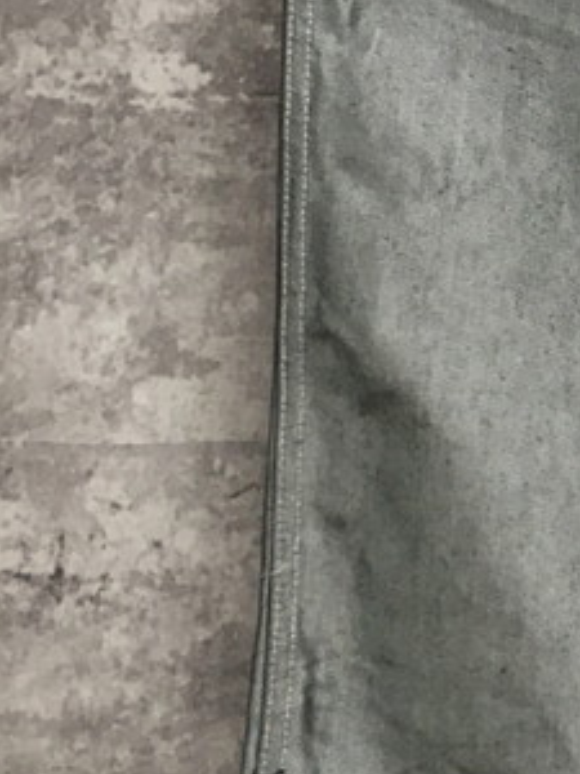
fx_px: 2614
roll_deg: -0.5
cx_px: 955
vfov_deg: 15.9
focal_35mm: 117
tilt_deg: -8.6
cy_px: -240
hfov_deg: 11.9
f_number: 2.2
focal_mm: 4.15
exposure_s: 1/33
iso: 80
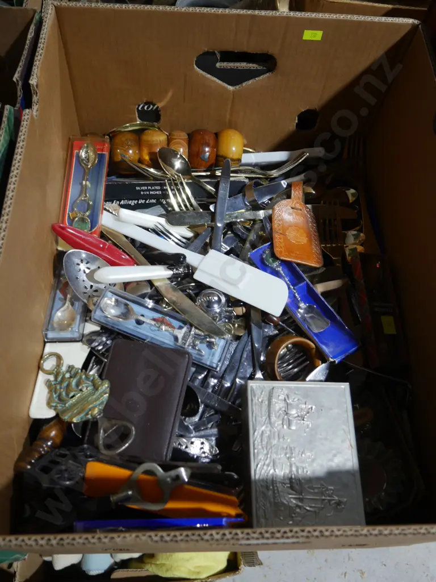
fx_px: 537
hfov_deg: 44.2
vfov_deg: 56.8
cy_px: 291
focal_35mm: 32
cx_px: 218
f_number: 3.6
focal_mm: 16
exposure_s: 1/60
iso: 400
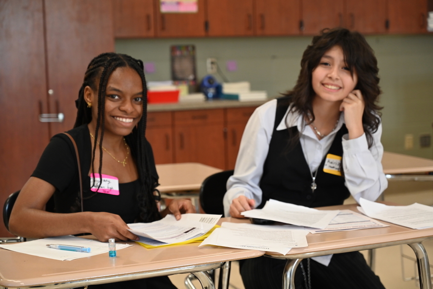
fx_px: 782
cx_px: 216
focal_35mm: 65
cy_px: 144
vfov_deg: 20.9
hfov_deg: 31.0
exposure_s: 1/125
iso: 1400
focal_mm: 65
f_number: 4
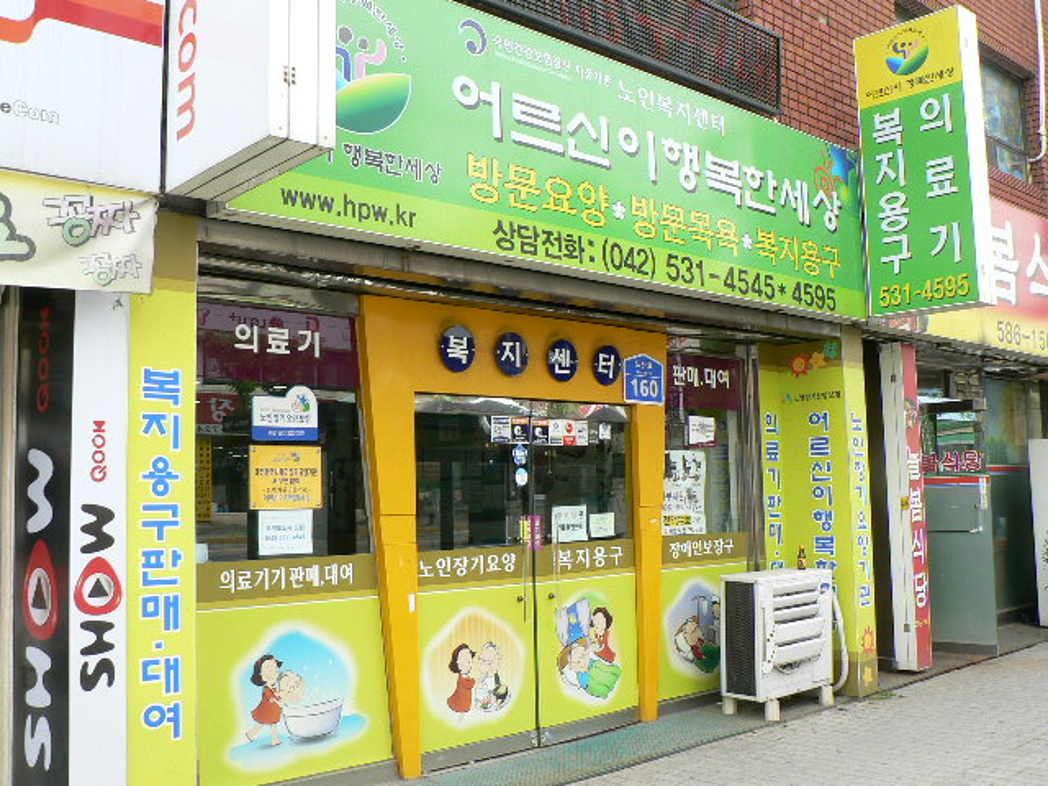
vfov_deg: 39.7
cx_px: 524
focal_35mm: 36
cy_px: 393
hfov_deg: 51.4
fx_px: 1090
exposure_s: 1/100
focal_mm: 6
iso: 80
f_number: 4
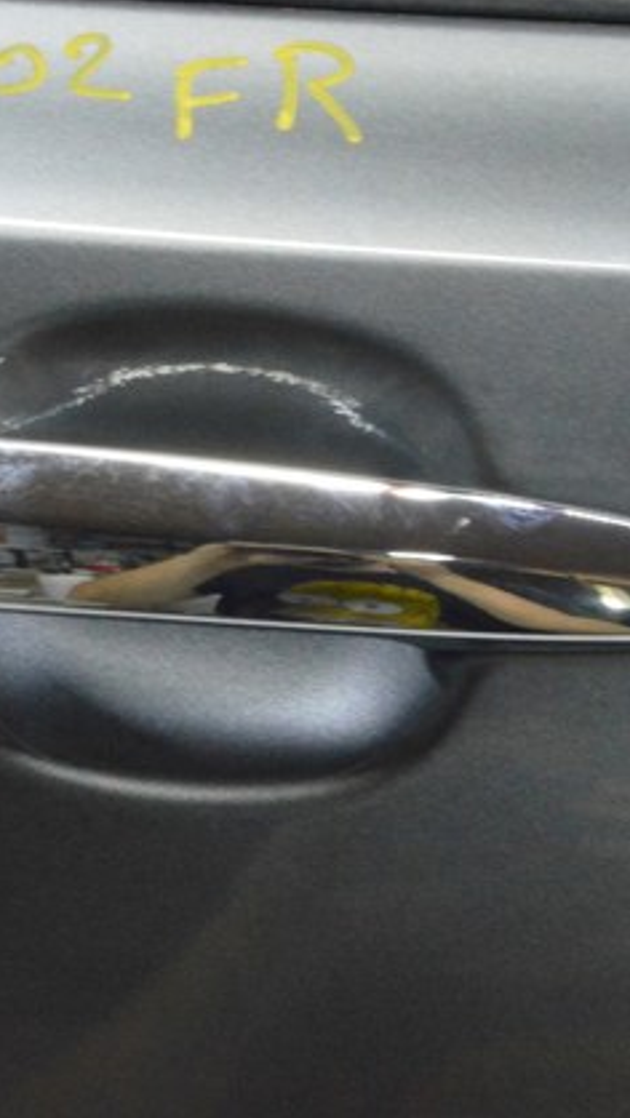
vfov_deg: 23.4
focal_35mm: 91
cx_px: 120
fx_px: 2700
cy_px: 556
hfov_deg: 13.2
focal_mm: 38
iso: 6400
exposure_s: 1/20
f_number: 20
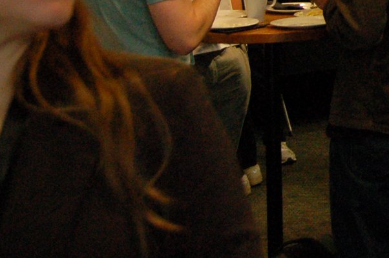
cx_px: 620
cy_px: -129
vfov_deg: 13.6
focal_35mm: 95
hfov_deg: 18.5
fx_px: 1022
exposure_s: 1/125
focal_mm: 19
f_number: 2.8
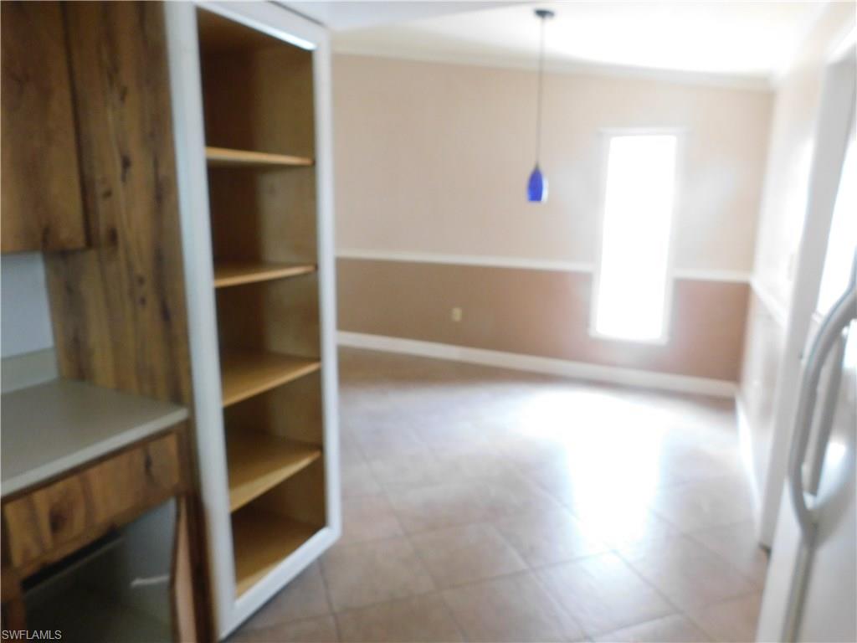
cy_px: 322
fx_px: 569
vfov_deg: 58.9
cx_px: 428
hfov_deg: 73.9
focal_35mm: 23
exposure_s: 1/13
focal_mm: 4
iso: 400
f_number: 3
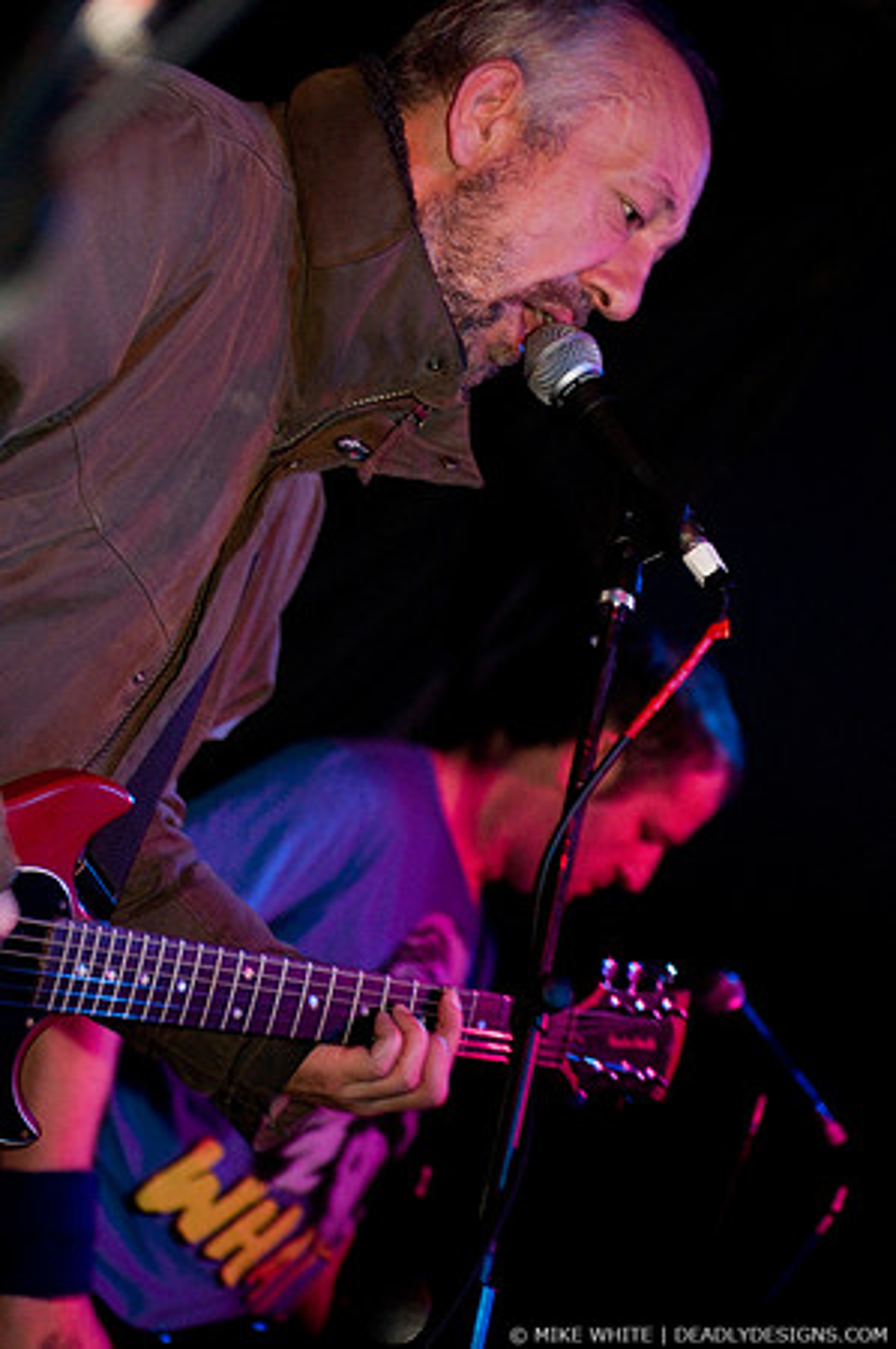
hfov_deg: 15.7
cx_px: 448
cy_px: 674
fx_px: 3255
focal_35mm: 87
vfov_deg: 23.4
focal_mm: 58
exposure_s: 1/40
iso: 1000
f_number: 2.8
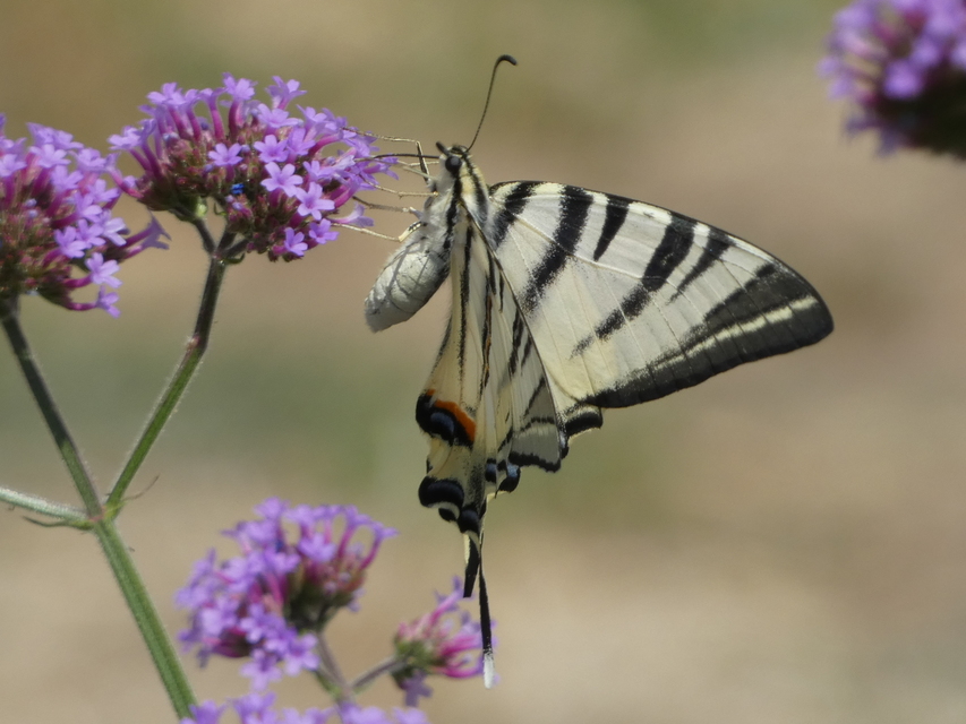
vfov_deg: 2.3
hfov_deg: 3.0
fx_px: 18449
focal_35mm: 661
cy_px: 362
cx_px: 483
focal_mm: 118.5
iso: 80
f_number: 5.6
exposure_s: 1/250
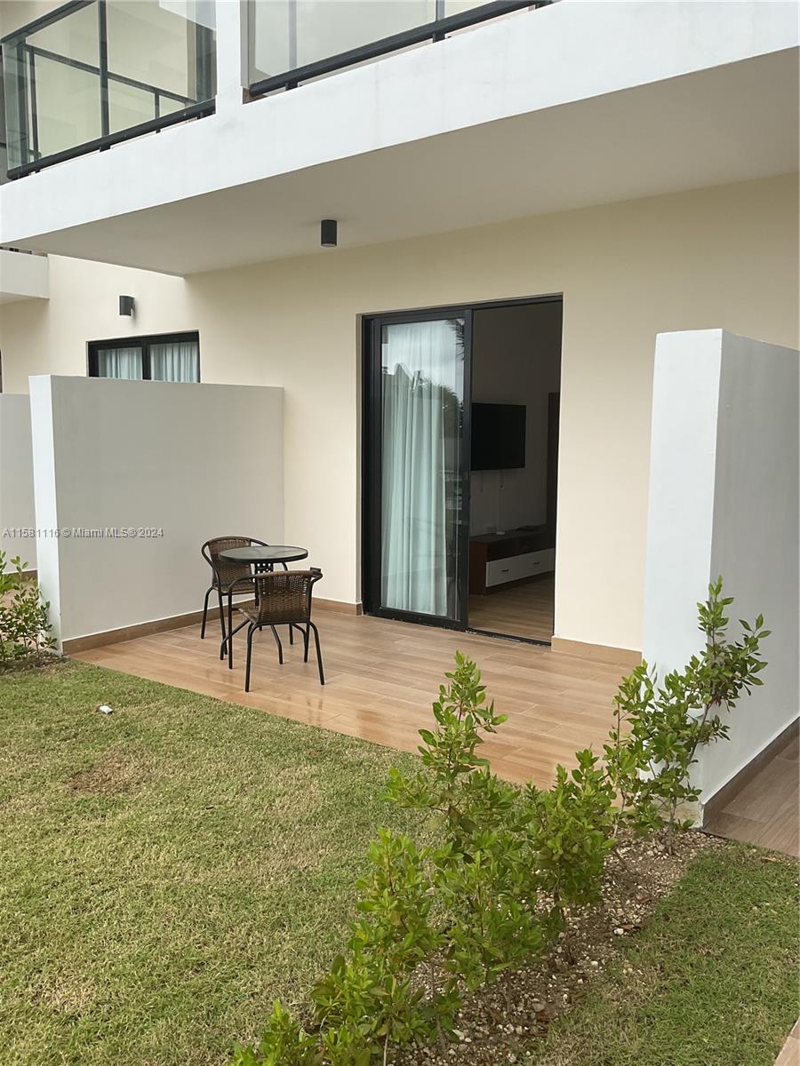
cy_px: 533
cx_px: 400
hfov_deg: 48.2
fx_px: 894
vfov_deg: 61.7
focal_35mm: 29
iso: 16
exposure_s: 1/473
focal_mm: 3
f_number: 1.8
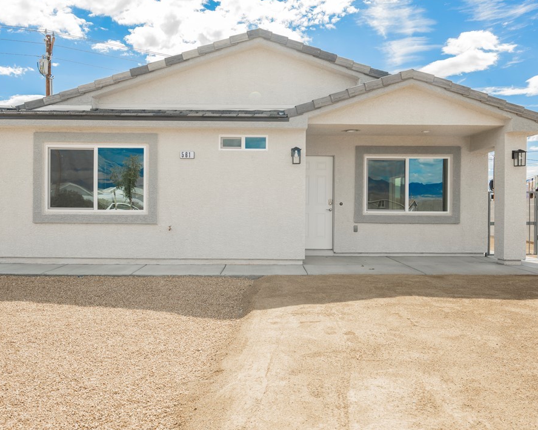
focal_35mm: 31
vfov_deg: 47.1
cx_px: 257
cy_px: 213
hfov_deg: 57.2
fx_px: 493
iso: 100
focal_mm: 27
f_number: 8
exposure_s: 1/200
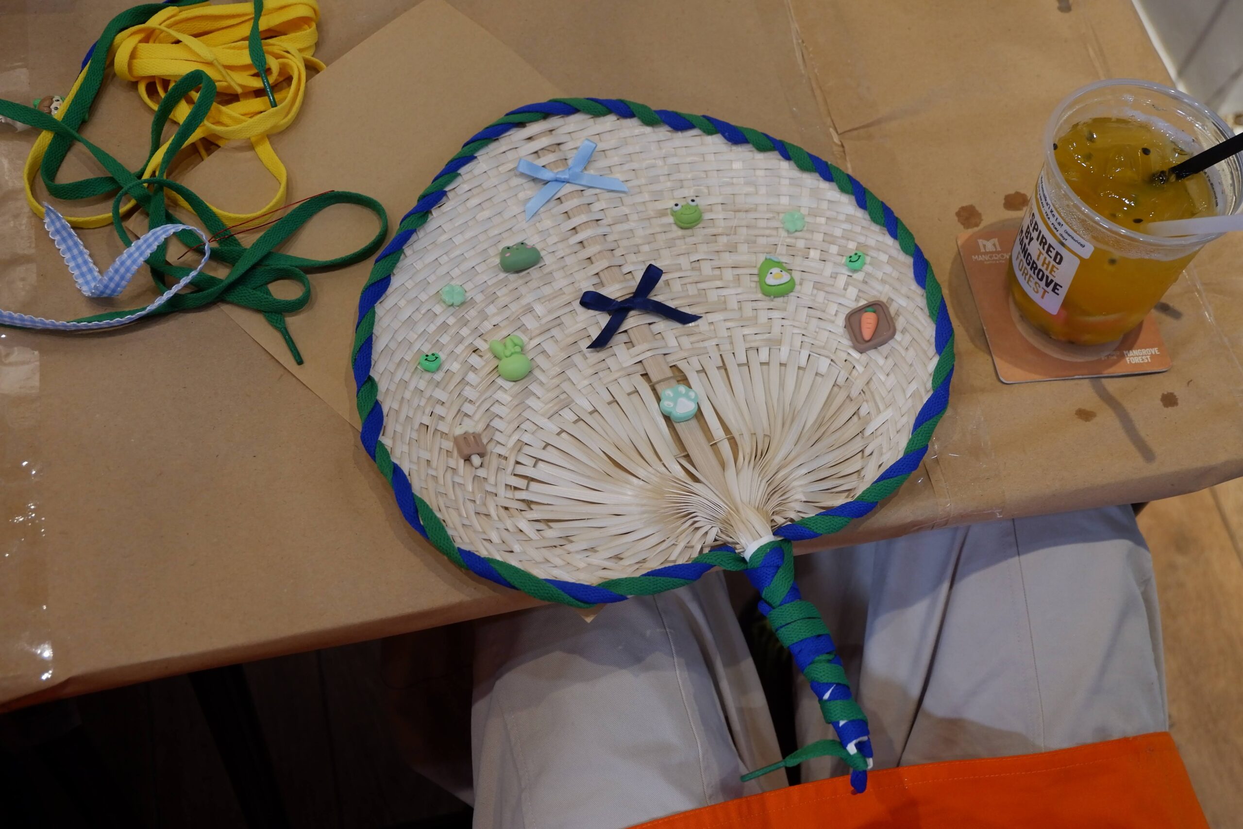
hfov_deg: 41.9
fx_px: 1623
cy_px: 414
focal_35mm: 47
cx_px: 622
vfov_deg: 28.7
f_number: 4.7
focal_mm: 31
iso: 800
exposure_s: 1/38
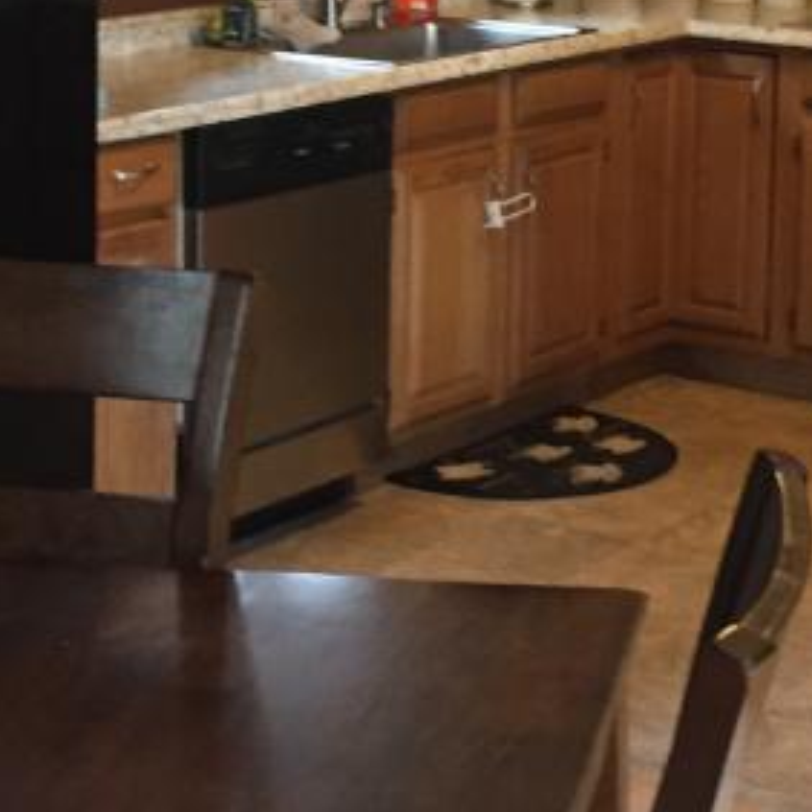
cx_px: 484
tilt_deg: -5.3
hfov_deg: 18.7
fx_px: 2468
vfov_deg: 18.2
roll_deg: -1.8
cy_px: -14
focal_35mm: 93
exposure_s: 1/24
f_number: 2.2
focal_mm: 4.15
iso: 250
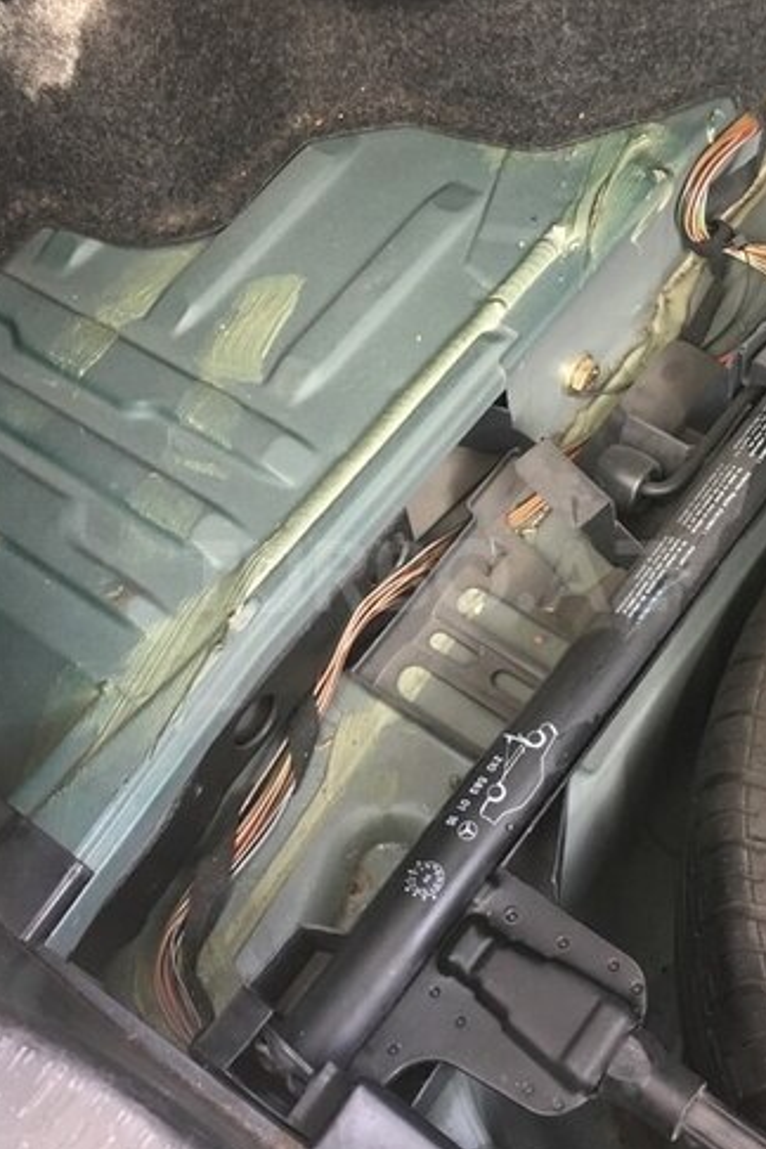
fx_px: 1308
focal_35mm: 41
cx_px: 426
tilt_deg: -59.9
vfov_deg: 47.4
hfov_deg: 32.6
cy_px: 576
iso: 160
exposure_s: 1/33
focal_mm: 4.15
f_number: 2.2
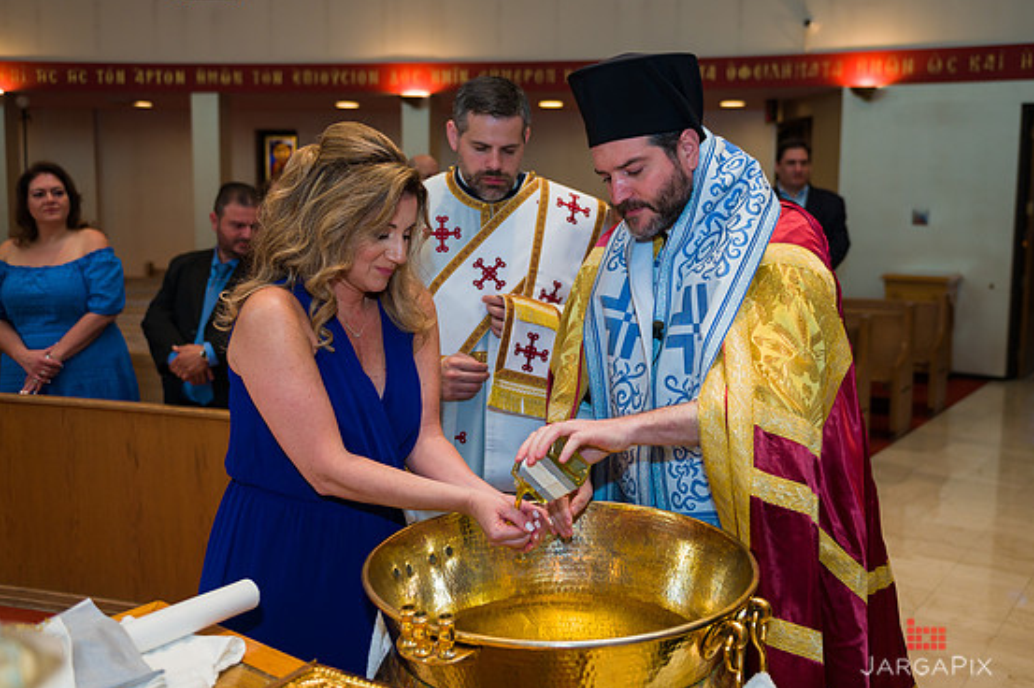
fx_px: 1062
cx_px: 572
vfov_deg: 35.9
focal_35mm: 37
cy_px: 306
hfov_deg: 51.8
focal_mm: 31
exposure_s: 1/125
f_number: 3.2
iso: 400
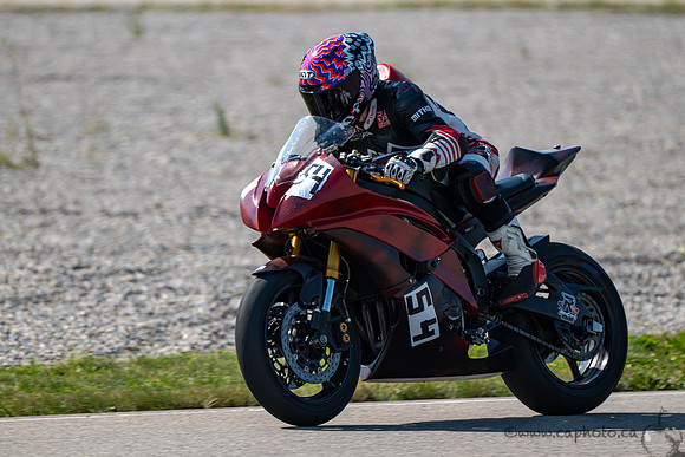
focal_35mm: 658
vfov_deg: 2.1
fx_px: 12517
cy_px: 207
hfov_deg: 3.1
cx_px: 375
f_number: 6.3
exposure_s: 1/1250
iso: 220
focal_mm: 600
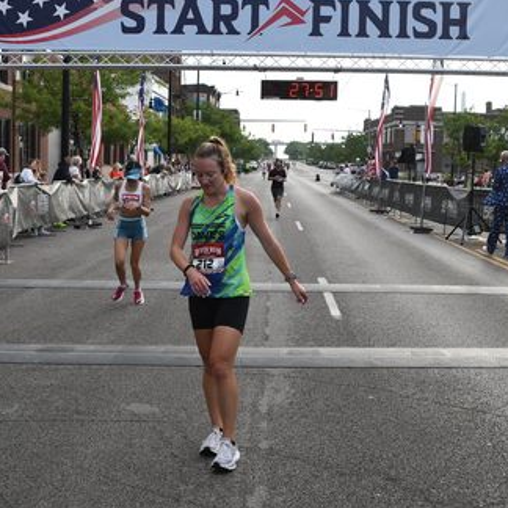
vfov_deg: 32.8
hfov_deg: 32.8
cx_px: 279
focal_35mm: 52
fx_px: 863
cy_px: 234
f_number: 4
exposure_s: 1/250
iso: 100
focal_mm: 24
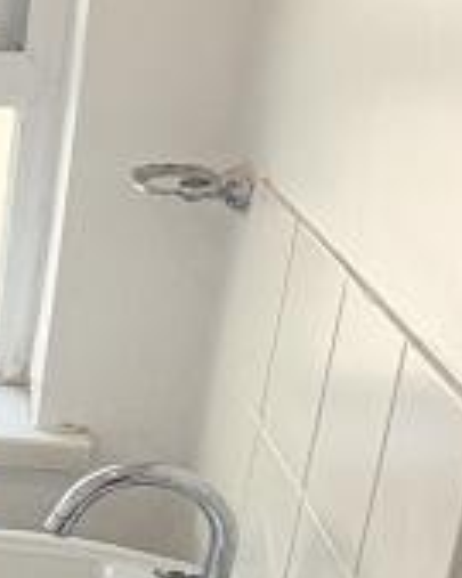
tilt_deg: -21.5
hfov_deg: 13.0
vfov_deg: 23.0
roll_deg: +6.1
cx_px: -705
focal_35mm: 83
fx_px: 1420
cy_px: 369
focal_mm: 2.22
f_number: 2.2
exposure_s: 1/135
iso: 80
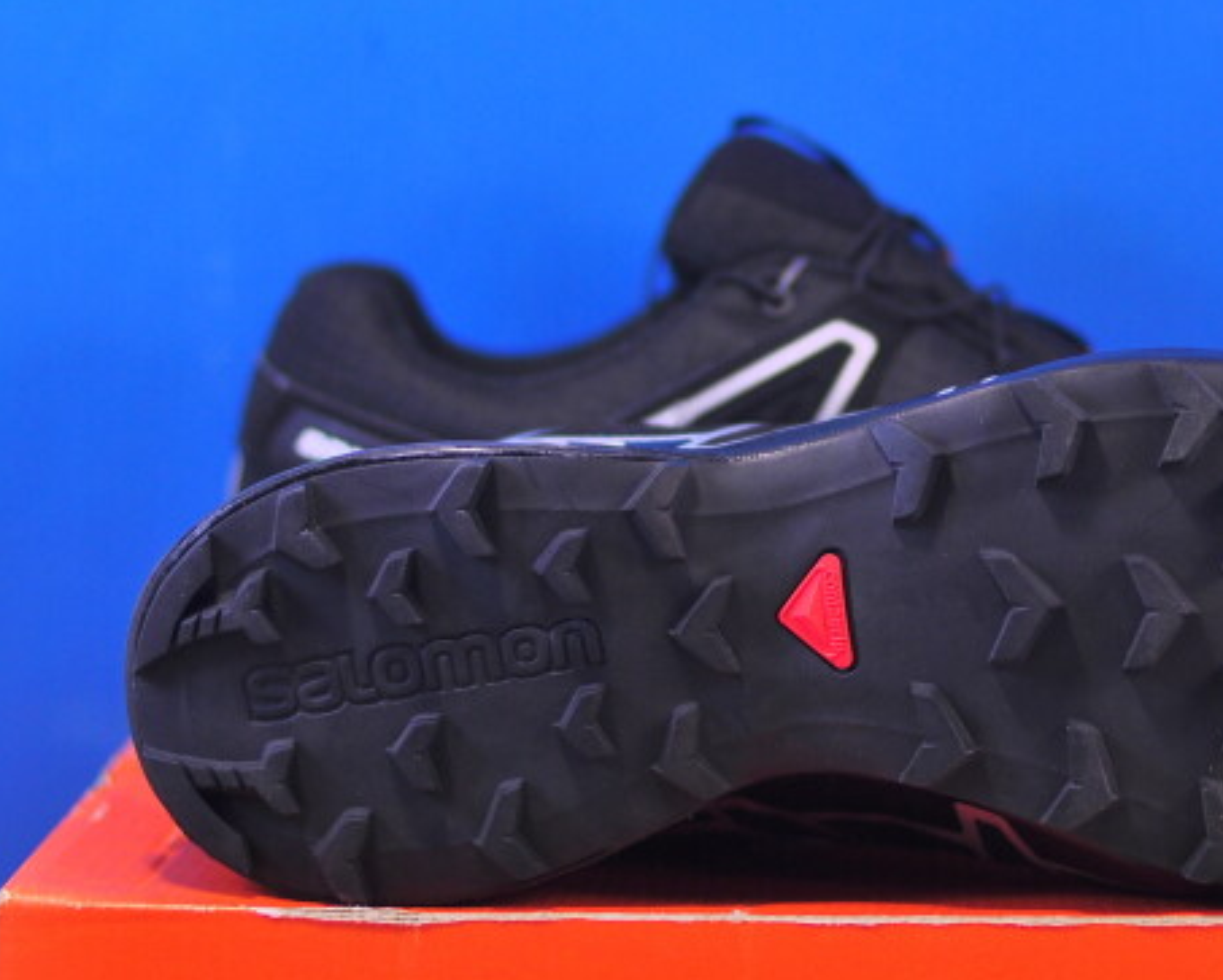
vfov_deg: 12.4
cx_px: 904
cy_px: 320
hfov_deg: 15.4
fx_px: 4491
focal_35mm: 124
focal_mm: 50
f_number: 2.2
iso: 250
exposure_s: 1/320
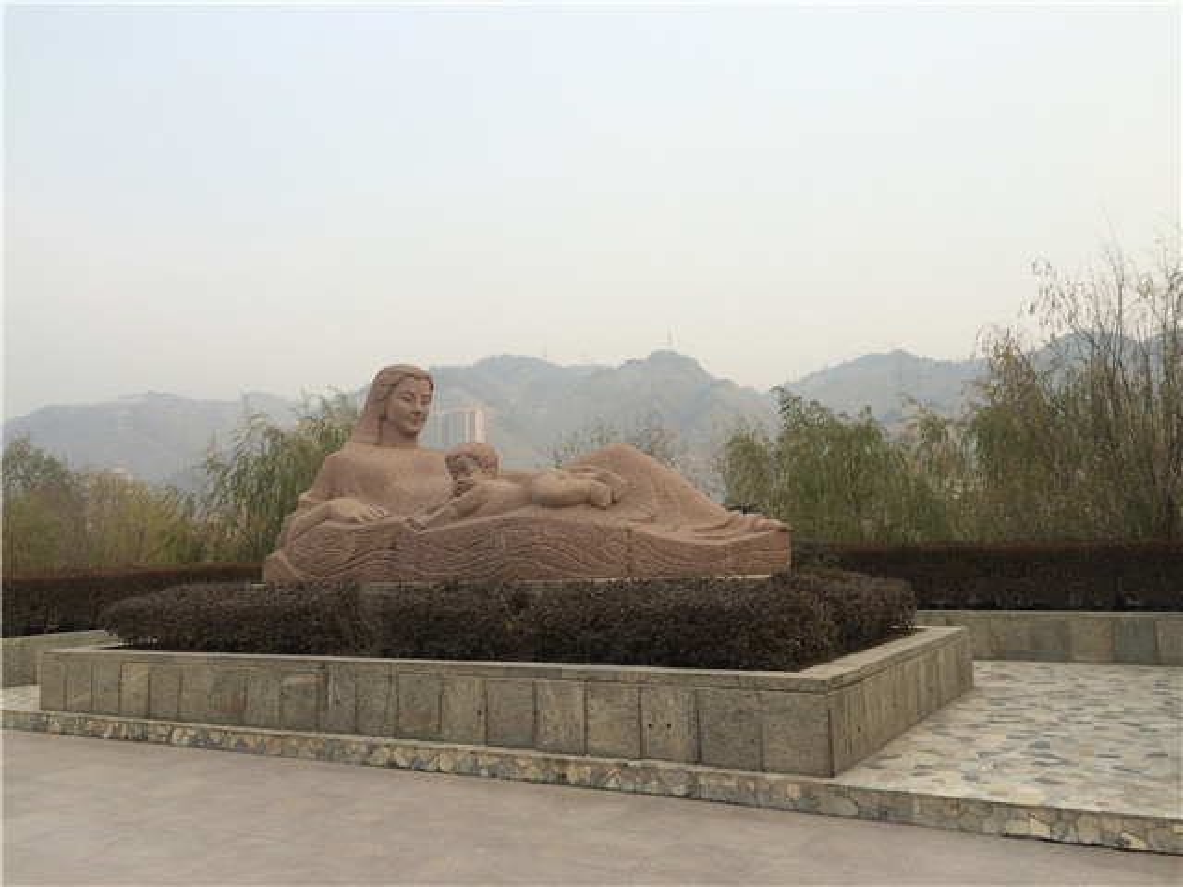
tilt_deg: +5.7
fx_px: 991
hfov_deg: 61.7
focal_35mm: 29
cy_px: 444
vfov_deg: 48.2
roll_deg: +3.2
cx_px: 592
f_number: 2.2
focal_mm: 4.15
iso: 32
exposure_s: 1/519
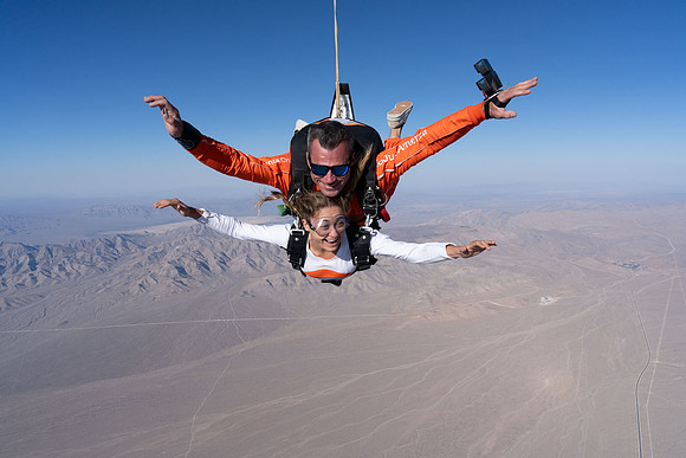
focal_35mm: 24
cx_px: 343
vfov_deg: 53.2
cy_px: 229
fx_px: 457
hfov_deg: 73.7
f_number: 13
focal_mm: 24
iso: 800
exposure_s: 1/2000
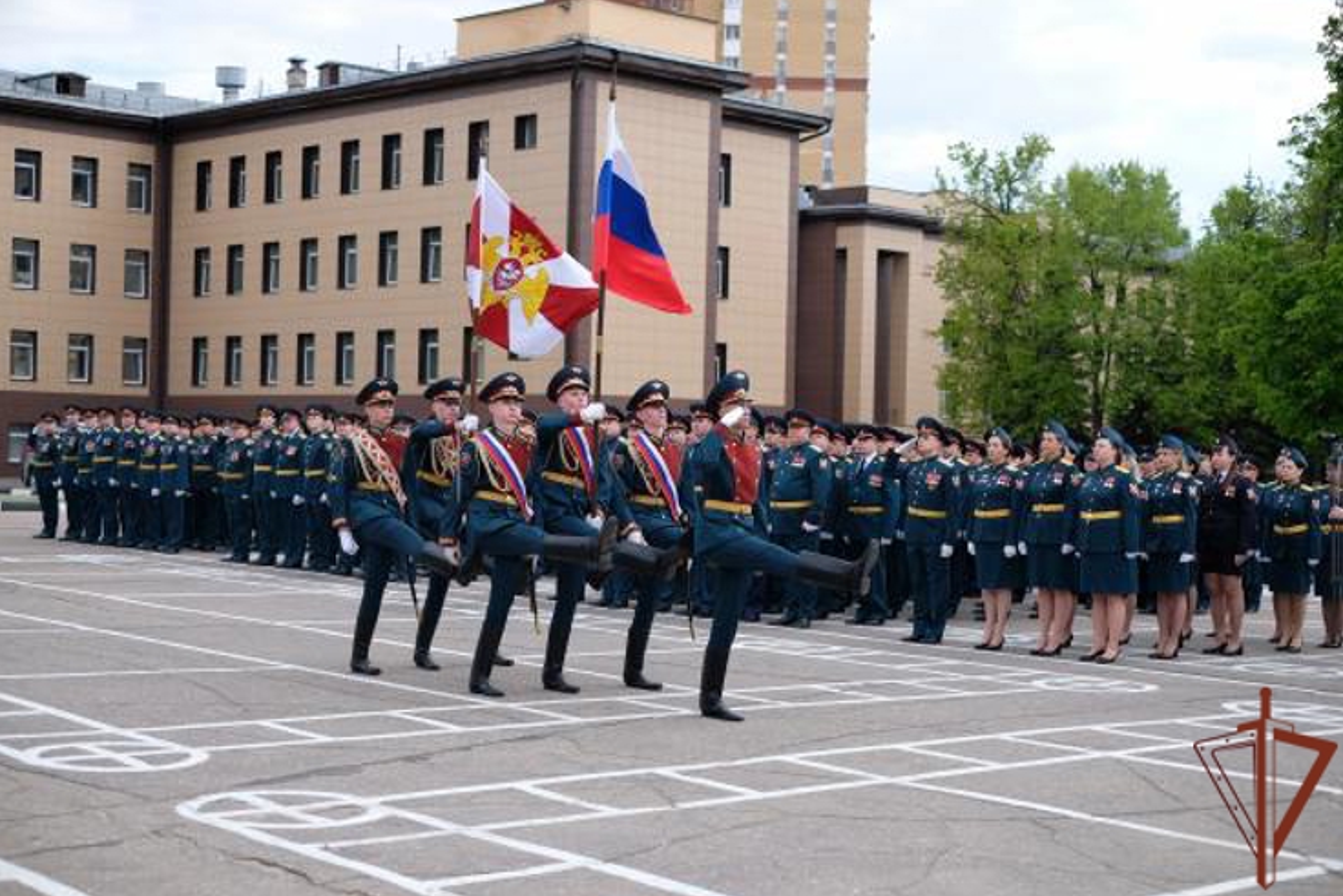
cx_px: 662
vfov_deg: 25.1
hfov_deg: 36.9
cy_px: 445
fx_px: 2015
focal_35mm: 54
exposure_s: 1/4000
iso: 500
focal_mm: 35
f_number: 2.2
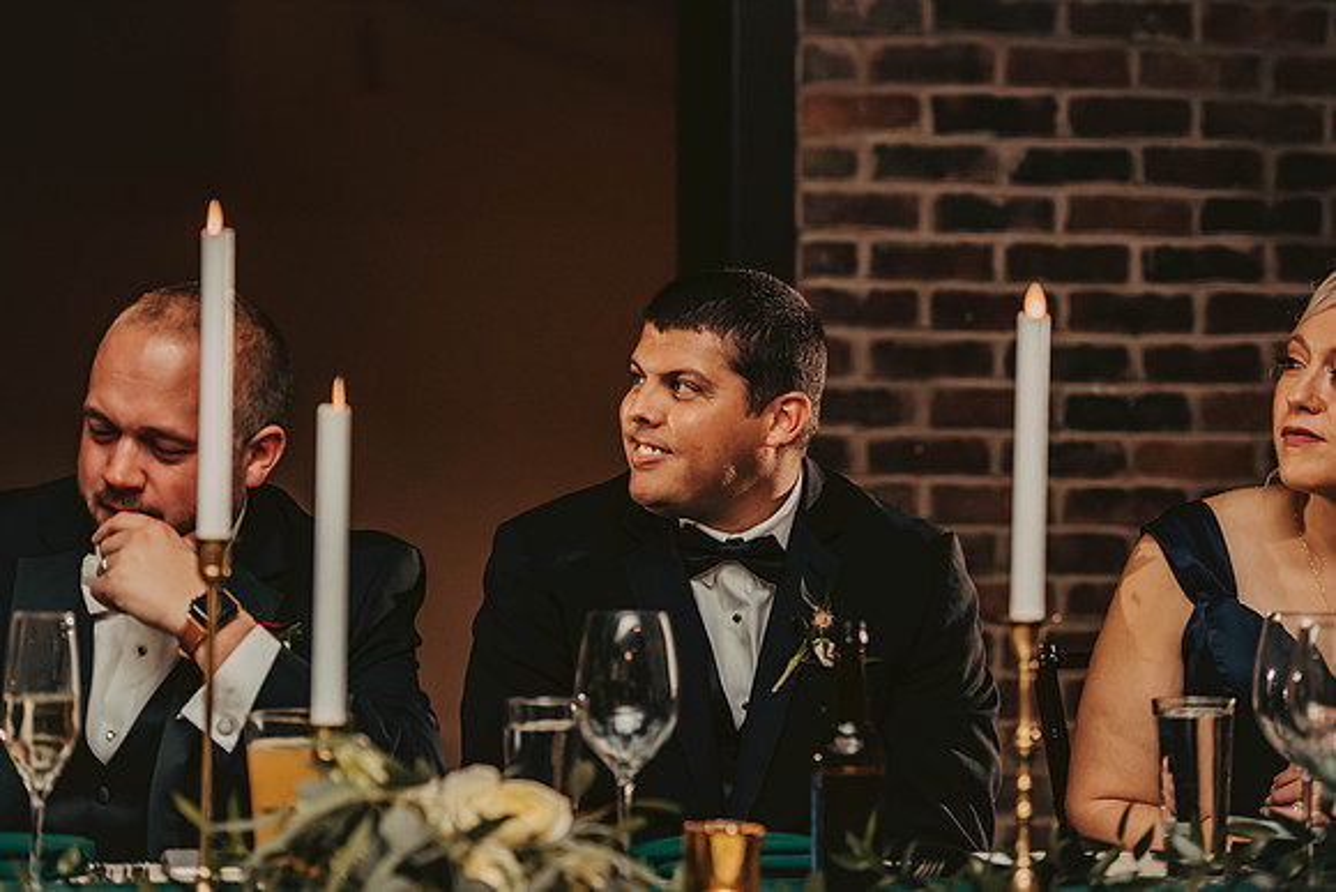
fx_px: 3526
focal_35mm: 95
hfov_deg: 21.5
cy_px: 446
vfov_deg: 14.4
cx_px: 668
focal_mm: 95
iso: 1600
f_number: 3.2
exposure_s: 1/200
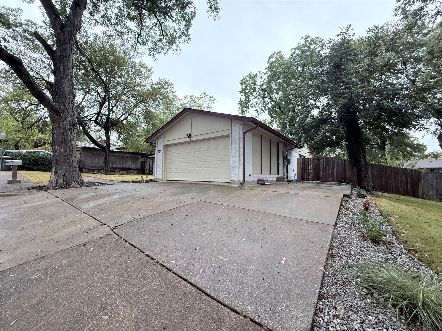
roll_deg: -0.7
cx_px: 221
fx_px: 179
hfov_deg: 102.1
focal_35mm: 14
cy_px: 166
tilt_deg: +2.4
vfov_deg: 85.7
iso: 250
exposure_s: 1/99
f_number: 2.2
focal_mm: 2.22
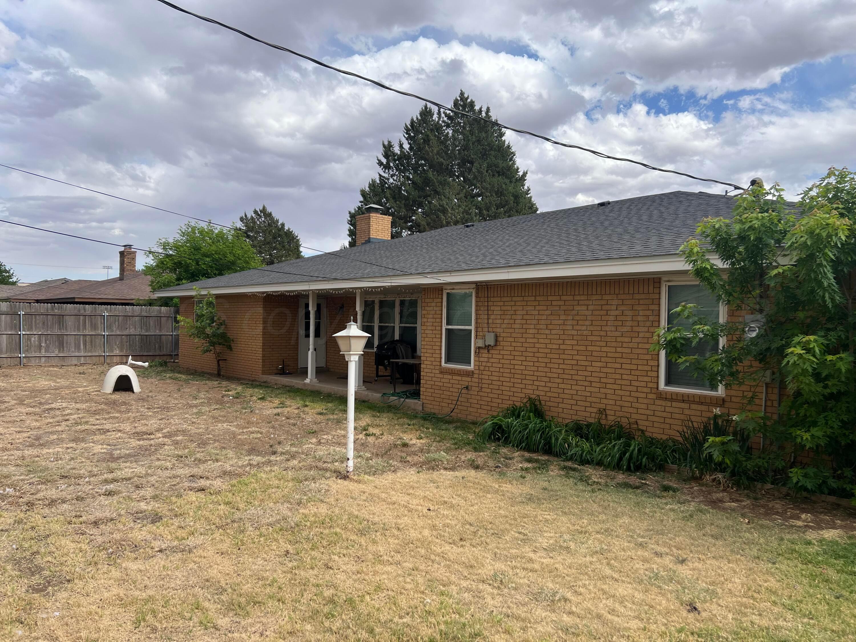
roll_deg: -1.2
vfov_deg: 53.1
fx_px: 643
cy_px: 321
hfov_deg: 67.3
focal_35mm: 26
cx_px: 428
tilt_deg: -0.7
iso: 50
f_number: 1.5
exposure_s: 1/2762
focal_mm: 5.7
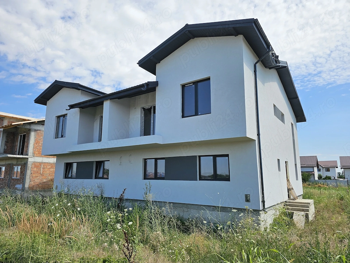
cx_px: 175
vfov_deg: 58.9
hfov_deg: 73.9
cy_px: 132
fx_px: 233
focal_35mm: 23
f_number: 1.7
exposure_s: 1/1410
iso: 16
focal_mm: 6.3
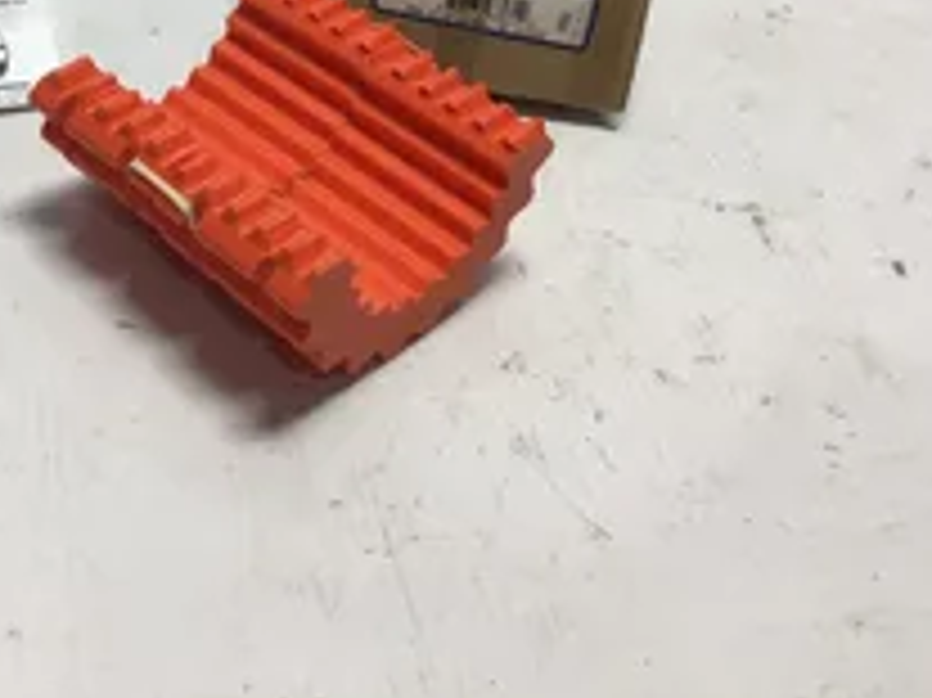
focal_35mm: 60
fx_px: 1615
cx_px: 167
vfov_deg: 23.6
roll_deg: -4.8
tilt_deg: -36.8
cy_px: 36
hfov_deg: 31.3
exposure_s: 1/187
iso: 25
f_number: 2.4
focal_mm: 3.3
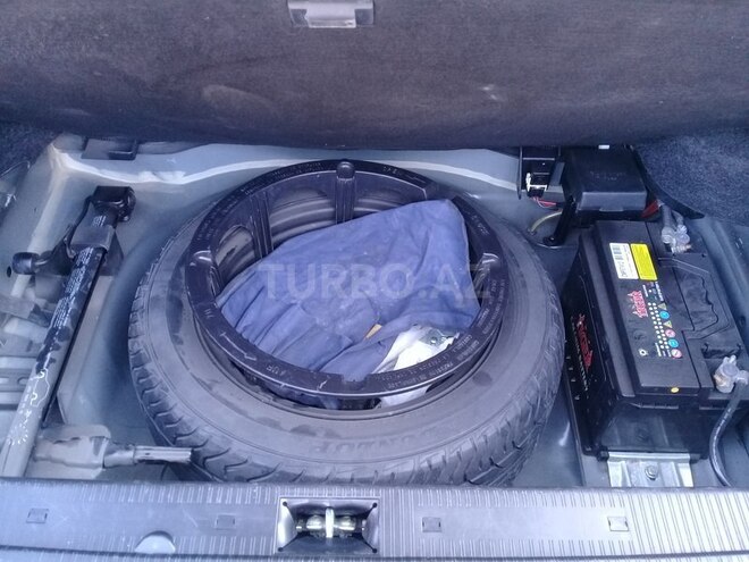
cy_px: 281
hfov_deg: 58.4
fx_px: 671
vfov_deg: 45.4
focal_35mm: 31
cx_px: 374
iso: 160
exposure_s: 1/33
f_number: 2.2
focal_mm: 3.3
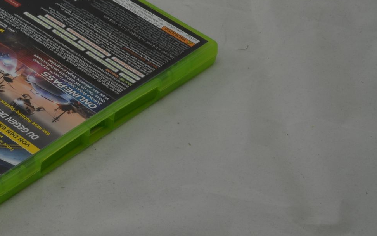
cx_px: 29
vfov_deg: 11.6
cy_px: 77
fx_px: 1161
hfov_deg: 18.1
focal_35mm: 113
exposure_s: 1/3
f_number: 20
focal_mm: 40
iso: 100
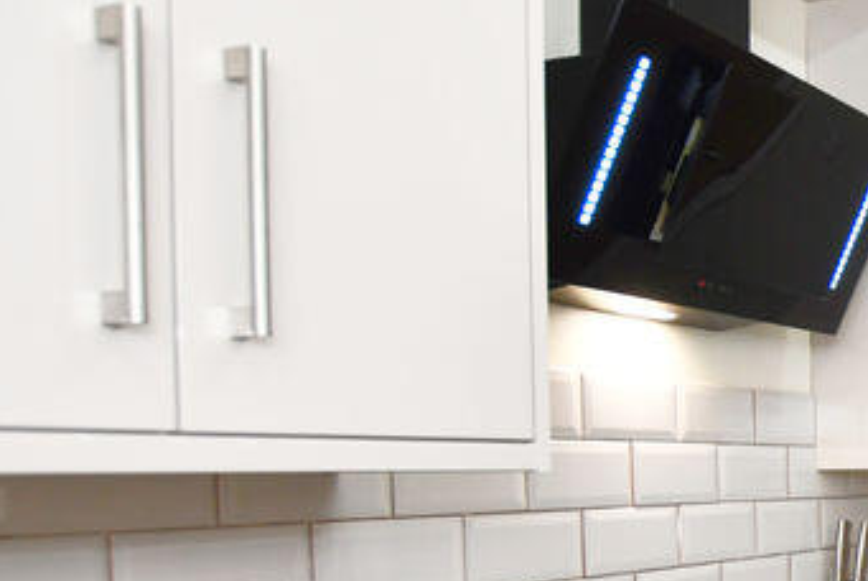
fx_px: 1086
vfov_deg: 29.0
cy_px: 501
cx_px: 1194
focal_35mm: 45
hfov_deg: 31.0
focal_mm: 10
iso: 560
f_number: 4
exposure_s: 1/60
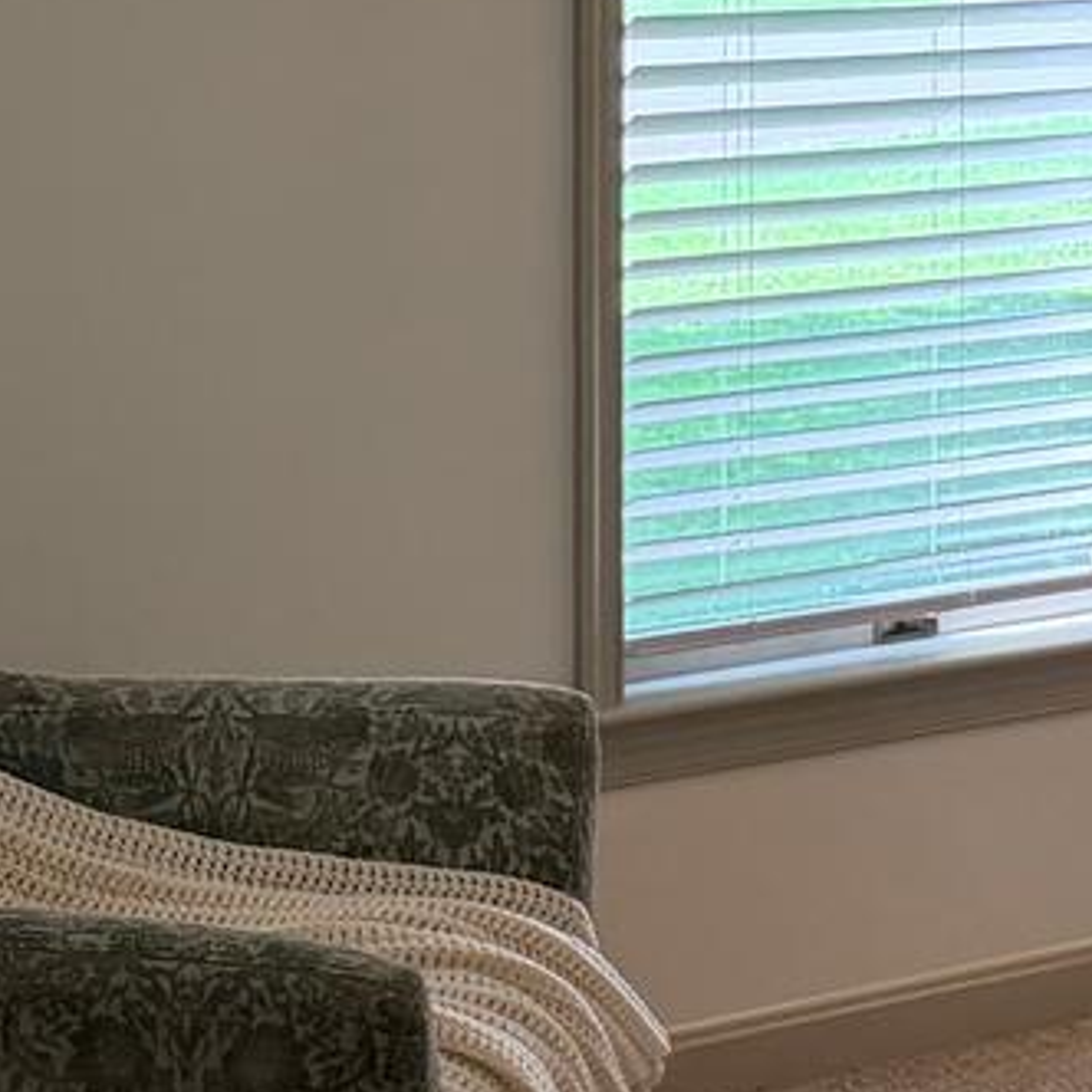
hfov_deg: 13.2
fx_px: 4675
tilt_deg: -5.0
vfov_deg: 13.2
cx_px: 993
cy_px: 161
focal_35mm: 131
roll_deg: +0.1
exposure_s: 1/236
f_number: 1.78
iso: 200
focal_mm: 6.76
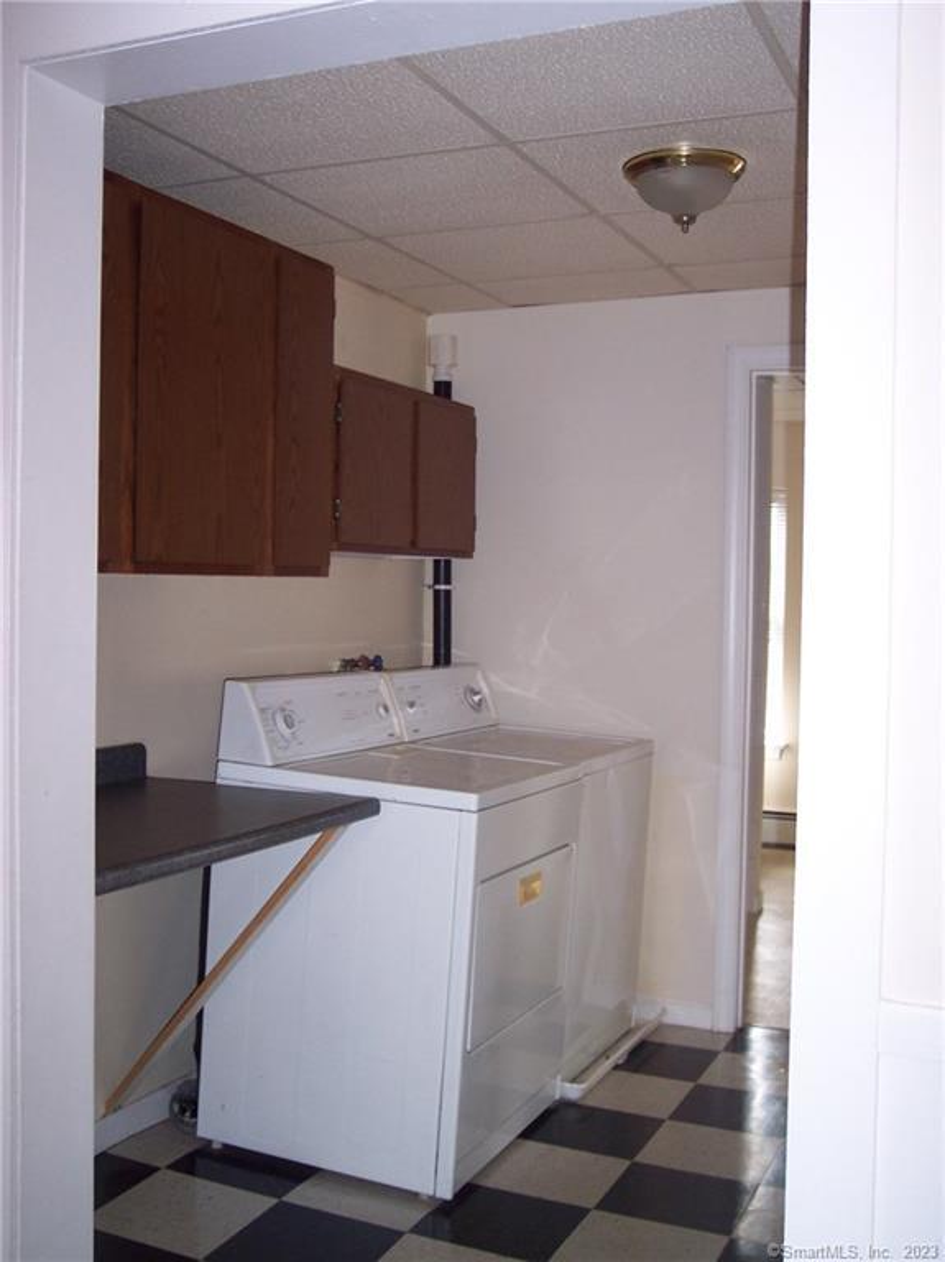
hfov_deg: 37.7
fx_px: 1385
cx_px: 472
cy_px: 631
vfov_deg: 49.0
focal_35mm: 38
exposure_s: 1/30
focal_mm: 8
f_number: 2.8
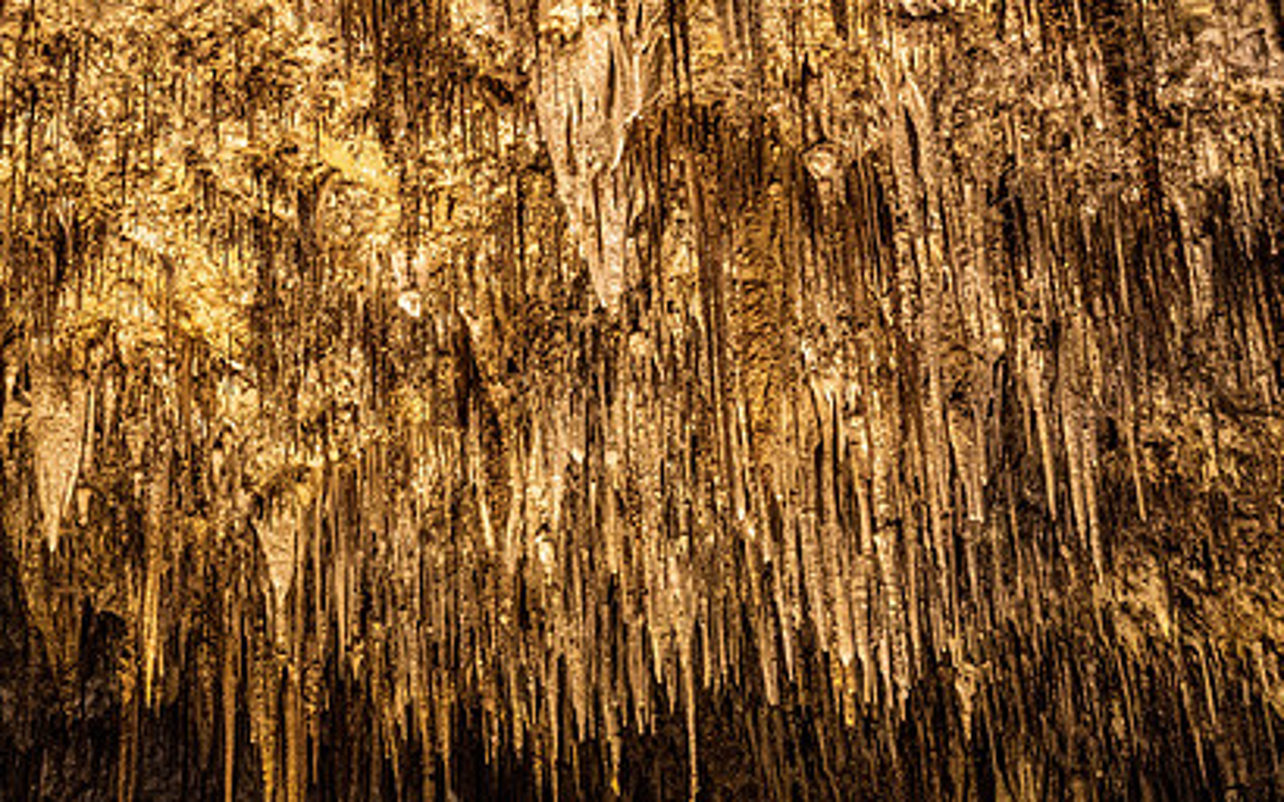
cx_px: 489
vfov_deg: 17.3
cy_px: 525
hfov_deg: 27.4
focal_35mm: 75
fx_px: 2624
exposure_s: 1/60
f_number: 2.8
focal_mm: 52
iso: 12800
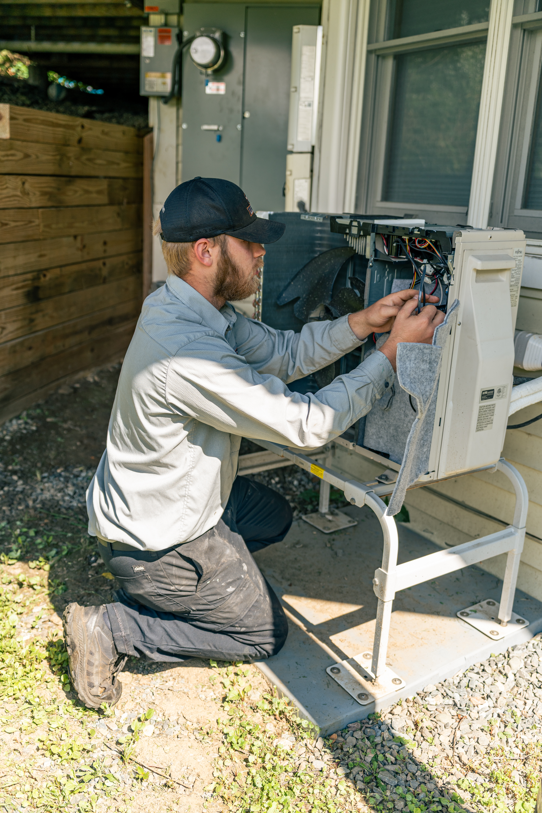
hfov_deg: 38.2
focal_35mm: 35
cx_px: 271
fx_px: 784
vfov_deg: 54.8
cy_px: 406
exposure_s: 1/640
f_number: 2.8
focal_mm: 34.7
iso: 100
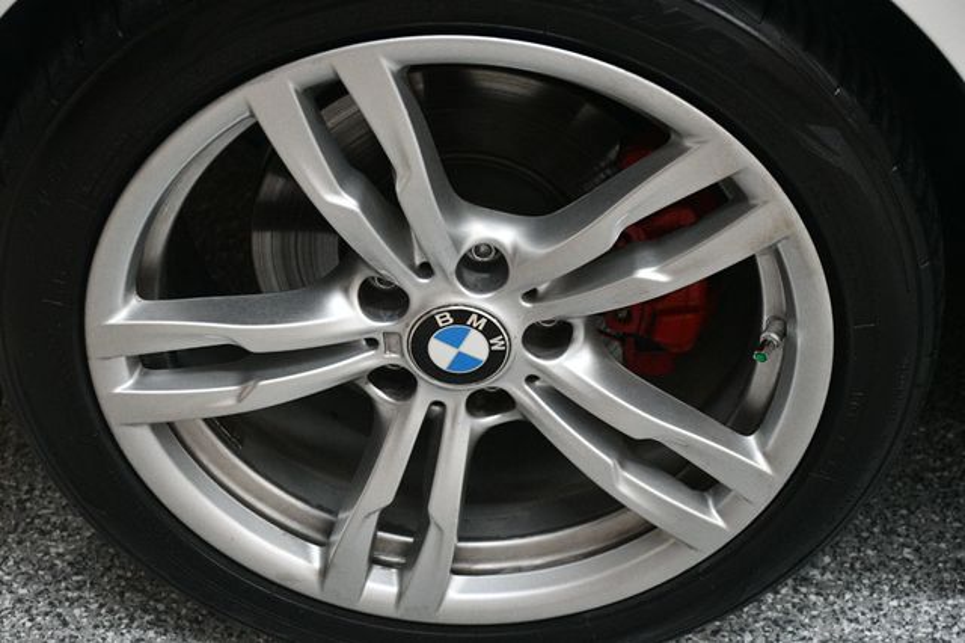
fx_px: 1795
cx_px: 482
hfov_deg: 30.1
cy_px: 322
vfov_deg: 20.3
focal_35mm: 67
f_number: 4.5
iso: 3200
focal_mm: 45
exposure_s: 1/125
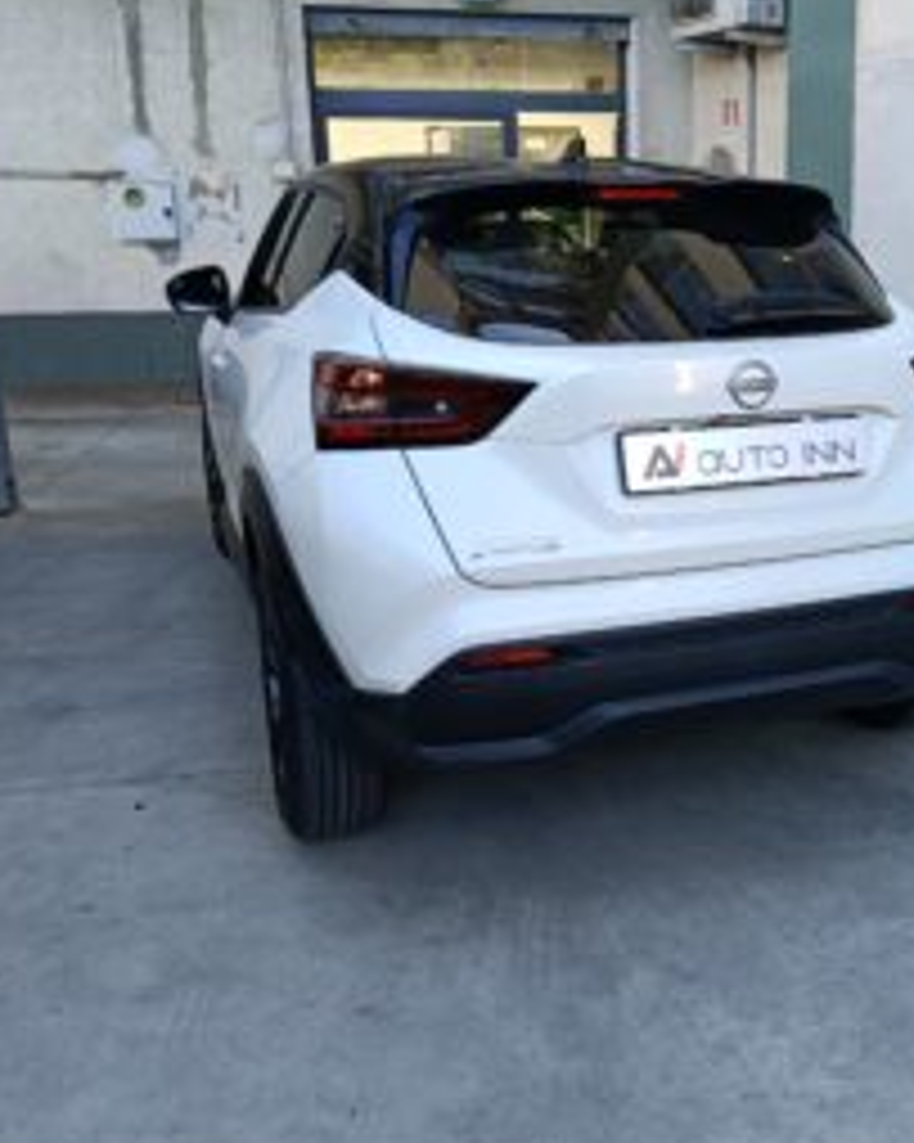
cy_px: 574
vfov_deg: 51.5
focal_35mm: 35
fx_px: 1184
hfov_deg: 41.1
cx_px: 671
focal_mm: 4.84
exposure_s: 1/137
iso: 100
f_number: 1.8
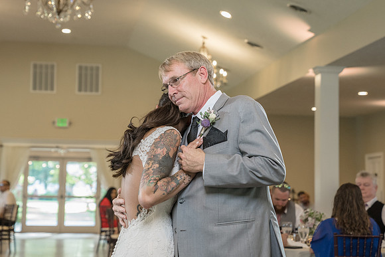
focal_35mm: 86
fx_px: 915
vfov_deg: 16.0
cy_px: 117
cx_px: 175
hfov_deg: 23.8
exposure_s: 1/250
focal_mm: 70
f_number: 4
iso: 2000
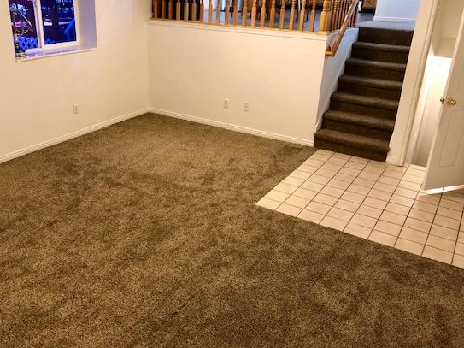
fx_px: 442
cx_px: 202
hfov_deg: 55.2
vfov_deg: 42.9
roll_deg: -3.0
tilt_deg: -21.4
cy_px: 163
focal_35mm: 33
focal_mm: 4
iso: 64
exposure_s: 1/15
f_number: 1.8
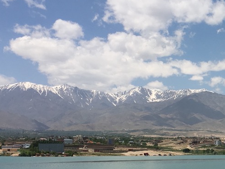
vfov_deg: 19.1
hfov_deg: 23.6
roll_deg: +1.6
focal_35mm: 76
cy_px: 142
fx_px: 494
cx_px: 264
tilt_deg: +2.6
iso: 25
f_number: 2.2
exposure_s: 1/2849
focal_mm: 4.15
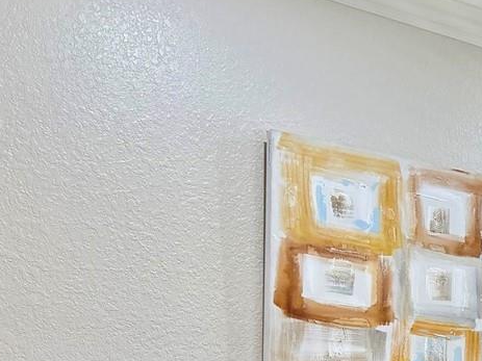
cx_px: 733
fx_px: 1155
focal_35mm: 83
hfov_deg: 20.1
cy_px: 444
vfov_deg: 16.9
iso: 200
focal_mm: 6.76
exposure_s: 1/188
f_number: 1.78
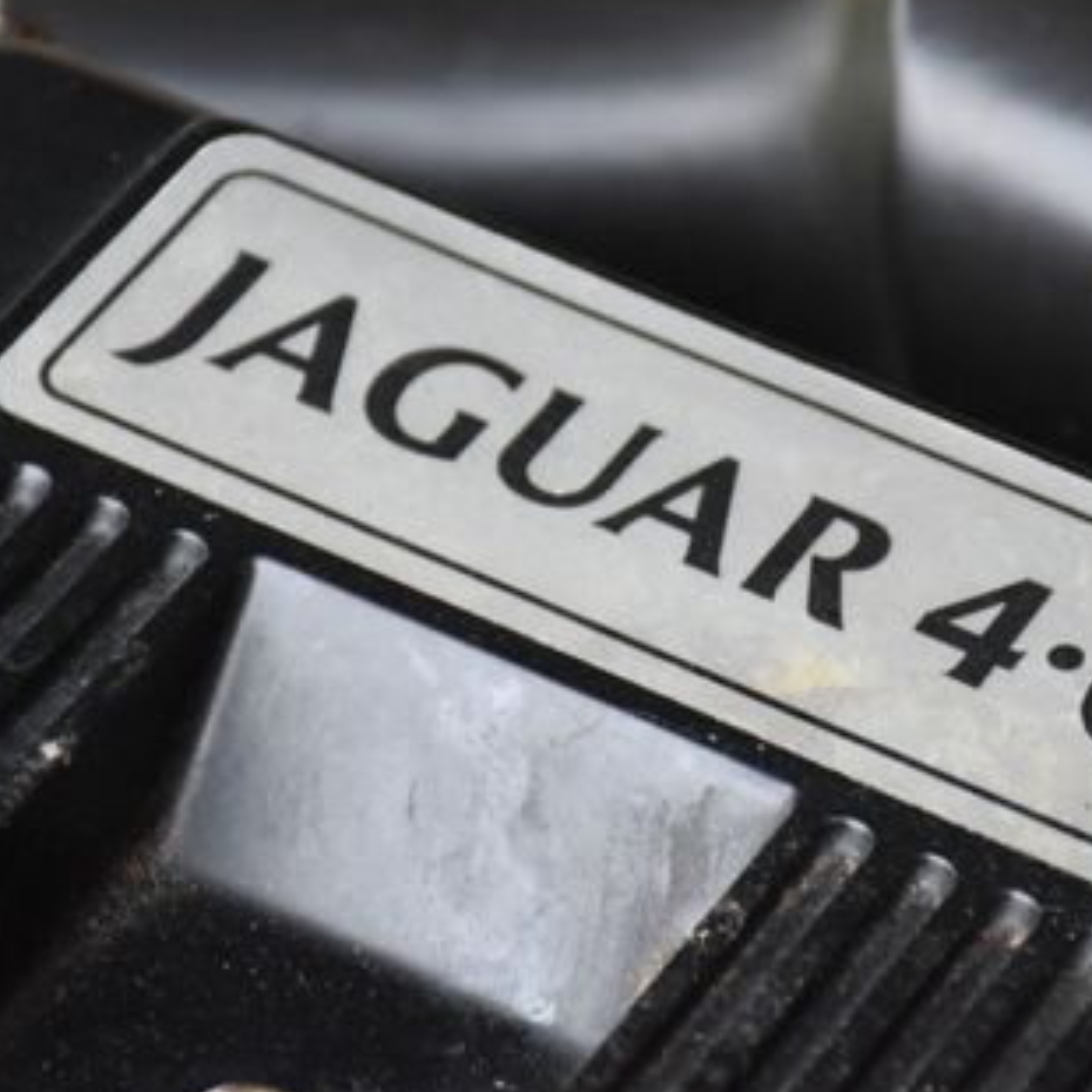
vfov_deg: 5.9
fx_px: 10529
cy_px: 483
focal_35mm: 295
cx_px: 690
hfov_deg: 5.9
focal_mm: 112
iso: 1250
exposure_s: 1/250
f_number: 5.6
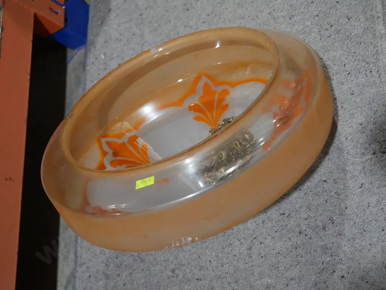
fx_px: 669
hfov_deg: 32.2
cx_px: 193
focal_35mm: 60
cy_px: 145
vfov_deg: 24.4
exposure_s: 1/60
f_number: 5.4
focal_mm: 30
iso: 640
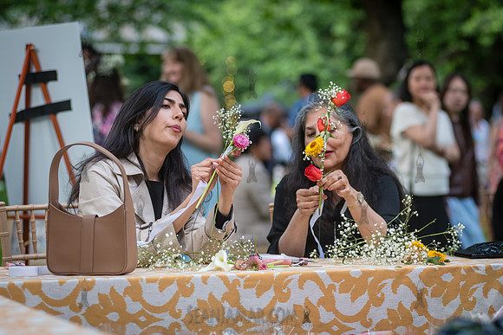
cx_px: 271
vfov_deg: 10.6
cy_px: 163
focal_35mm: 129
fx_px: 1809
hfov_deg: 15.8
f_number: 3.2
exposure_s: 1/640
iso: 1000
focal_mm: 105
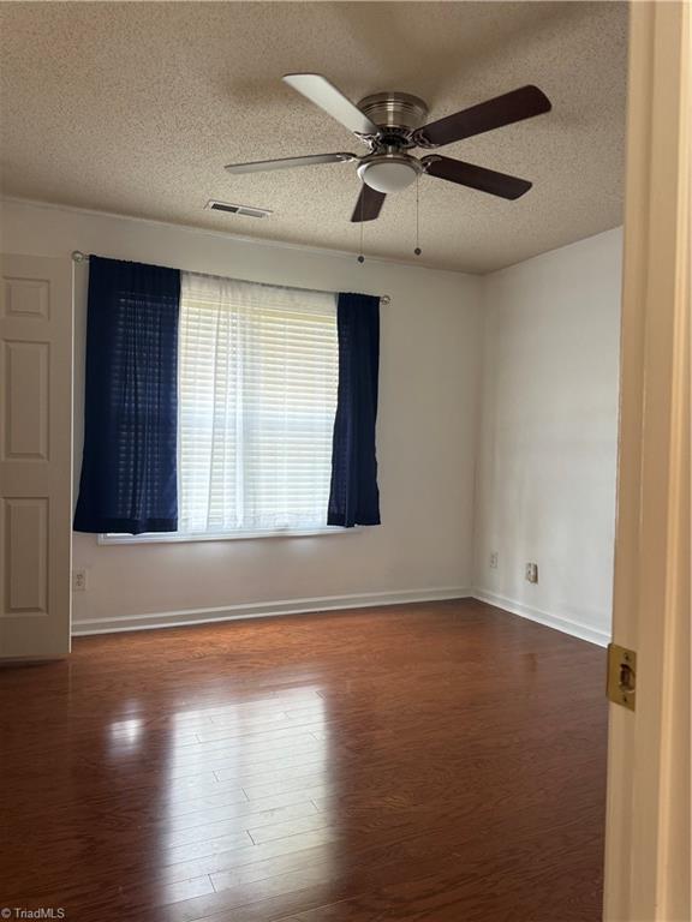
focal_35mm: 24
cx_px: 346
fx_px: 640
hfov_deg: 56.8
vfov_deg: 71.6
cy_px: 461
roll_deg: -1.2
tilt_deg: -2.4
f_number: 1.78
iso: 200
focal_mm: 6.76
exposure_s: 1/60
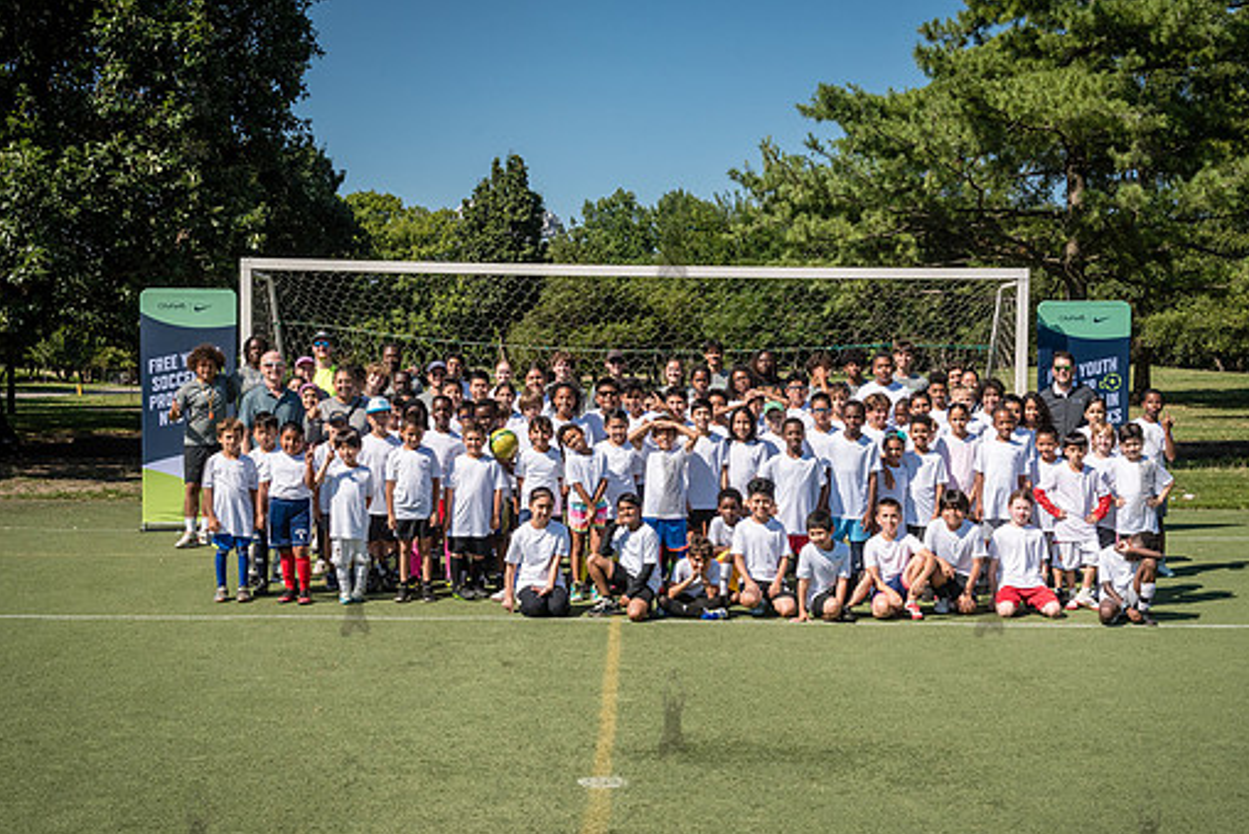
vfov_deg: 30.5
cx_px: 671
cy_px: 474
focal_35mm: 44
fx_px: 1527
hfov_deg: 44.5
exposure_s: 1/3200
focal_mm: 38
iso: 800
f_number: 8
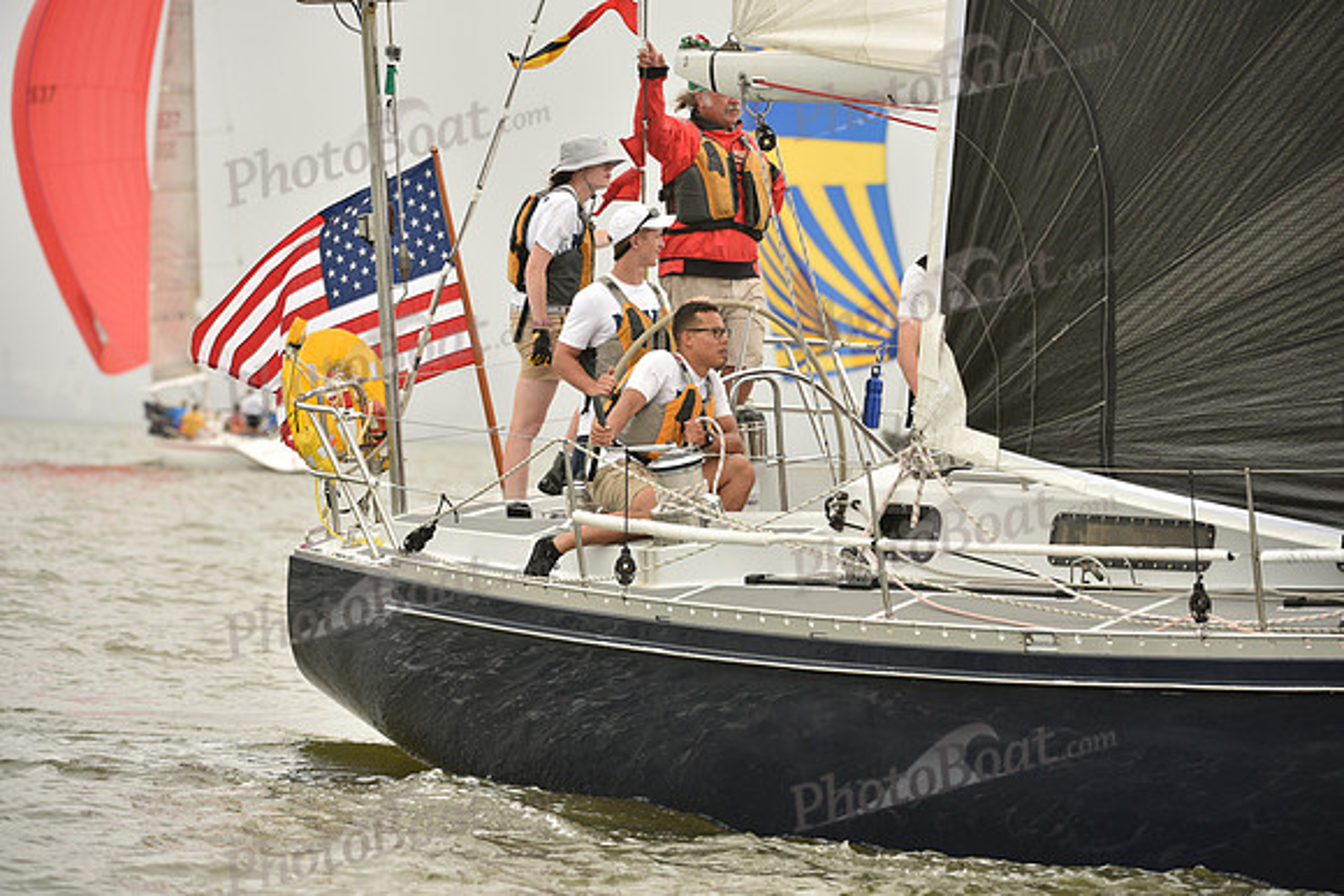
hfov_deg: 9.4
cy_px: 448
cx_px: 672
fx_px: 8215
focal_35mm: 220
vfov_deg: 6.2
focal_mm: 220
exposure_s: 1/800
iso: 400
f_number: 5.6
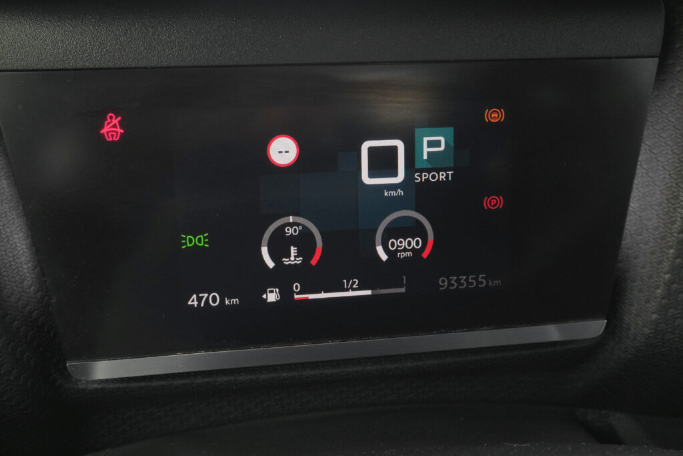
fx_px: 835
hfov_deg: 44.5
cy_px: 228
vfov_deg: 30.5
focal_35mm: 44
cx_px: 342
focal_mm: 29.6
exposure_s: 1/200
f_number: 9
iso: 2000
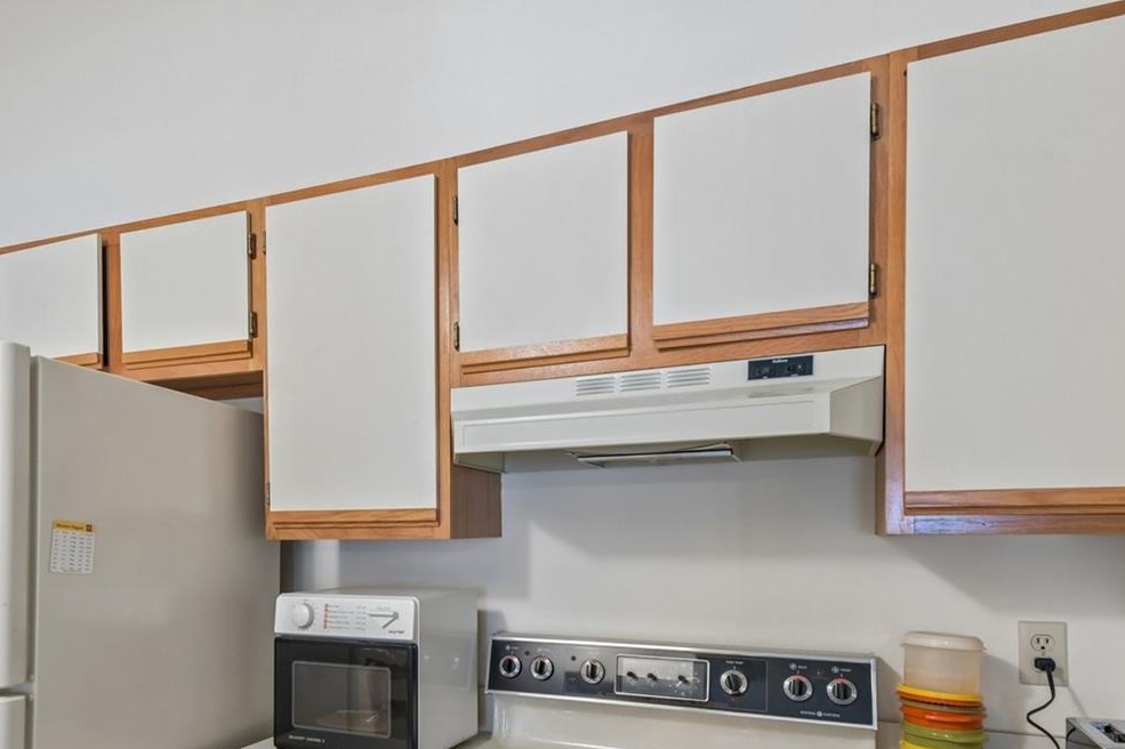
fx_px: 812
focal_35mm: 26
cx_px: 442
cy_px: 543
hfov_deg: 68.6
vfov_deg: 48.0
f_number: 8
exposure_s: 1/3.33
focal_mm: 16
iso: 400
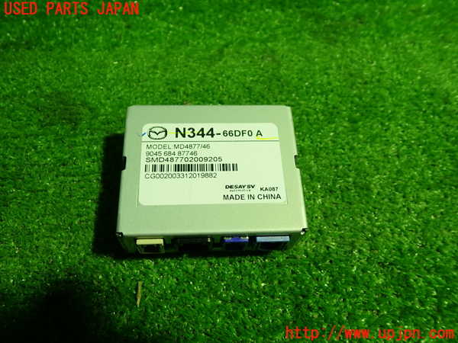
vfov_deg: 46.8
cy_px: 172
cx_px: 229
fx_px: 397
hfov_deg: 60.0
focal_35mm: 30
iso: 200
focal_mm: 5.4
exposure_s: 1/30
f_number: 2.3
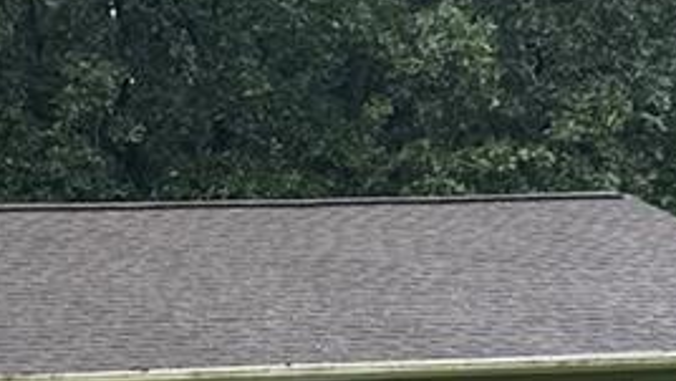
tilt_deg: -7.5
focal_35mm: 150
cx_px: -214
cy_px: 651
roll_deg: +1.7
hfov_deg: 13.8
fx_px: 2690
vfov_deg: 7.9
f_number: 1.78
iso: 80
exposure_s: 1/593
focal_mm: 6.76
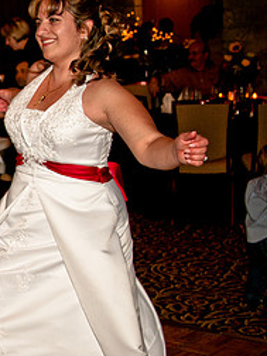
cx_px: -102
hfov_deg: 15.0
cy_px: 231
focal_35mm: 93
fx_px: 956
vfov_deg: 21.0
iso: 400
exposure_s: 1/200
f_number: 2.8
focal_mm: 28
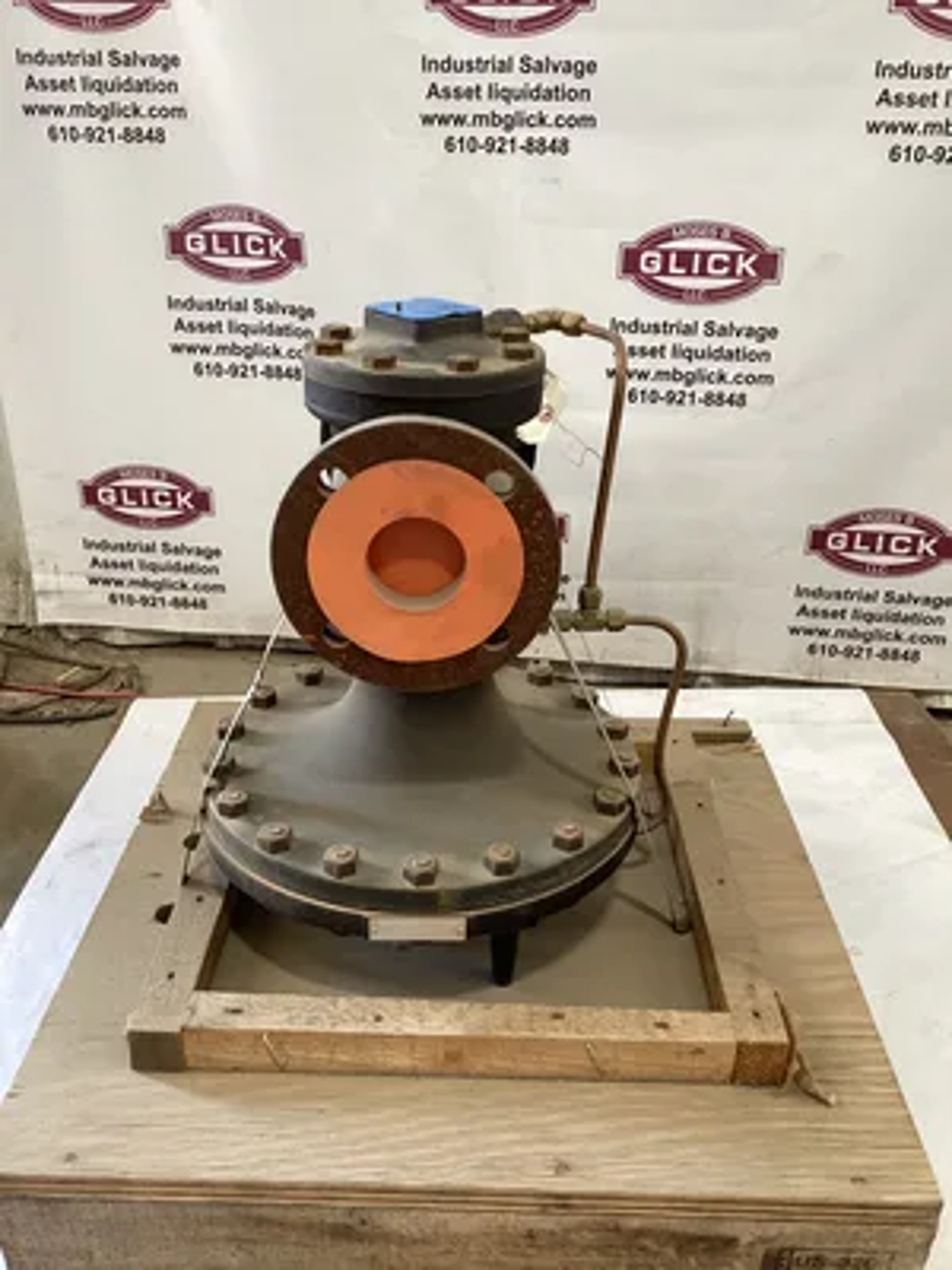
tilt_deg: -25.2
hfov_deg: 45.4
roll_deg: +0.0
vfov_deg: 58.4
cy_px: 635
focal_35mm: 31
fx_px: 1137
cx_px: 476
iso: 125
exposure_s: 1/50
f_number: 2.4
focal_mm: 3.3
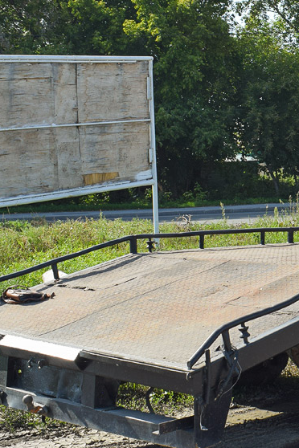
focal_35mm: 71
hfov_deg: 18.2
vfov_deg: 28.4
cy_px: 193
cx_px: 362
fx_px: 884
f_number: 9
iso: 200
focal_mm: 22
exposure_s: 1/320
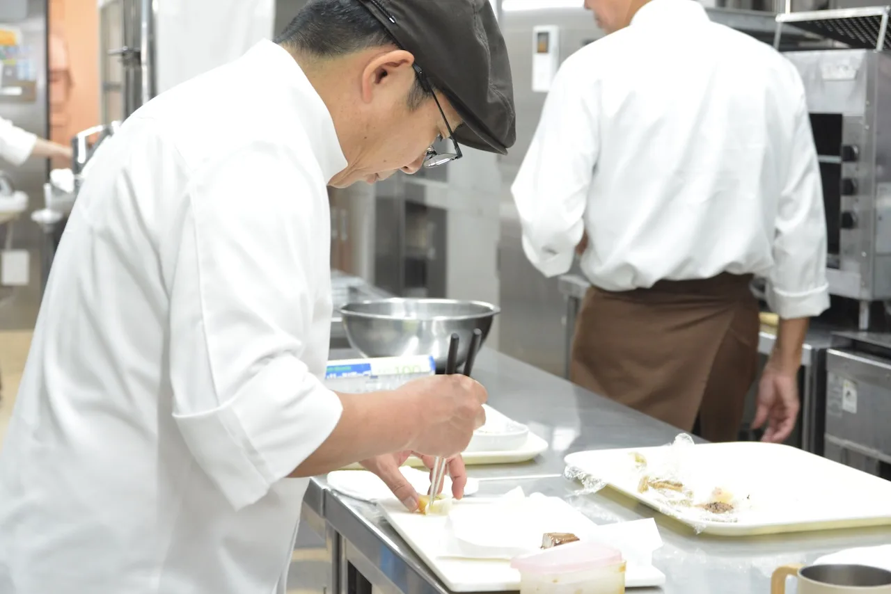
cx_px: 446
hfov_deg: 26.0
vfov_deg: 17.5
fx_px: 1931
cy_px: 297
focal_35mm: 78
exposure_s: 1/80
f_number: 8
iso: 3200
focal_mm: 78
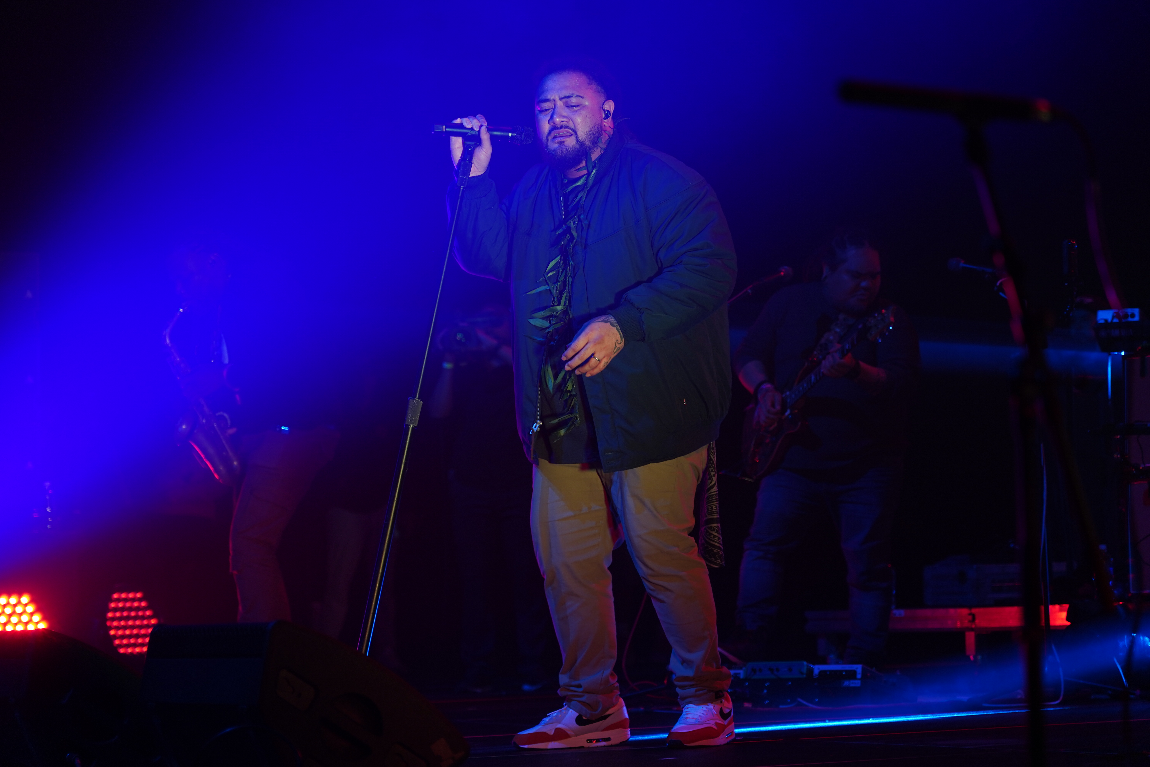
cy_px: 384
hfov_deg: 19.5
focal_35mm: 105
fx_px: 3354
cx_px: 575
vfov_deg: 13.0
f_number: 4
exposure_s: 1/125
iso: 500
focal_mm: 105
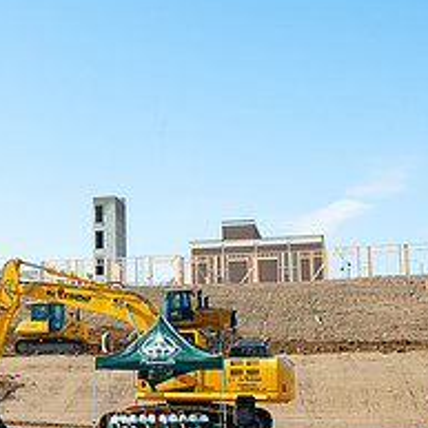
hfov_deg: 25.5
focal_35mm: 64
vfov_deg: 26.8
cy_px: 275
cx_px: -3
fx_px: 895
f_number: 14
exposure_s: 1/250
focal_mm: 24
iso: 400
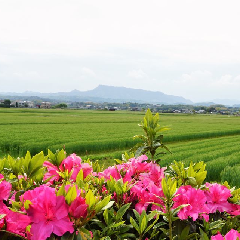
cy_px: 143
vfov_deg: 31.1
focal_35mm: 55
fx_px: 430
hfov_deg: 31.2
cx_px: 135
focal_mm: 23
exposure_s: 1/160
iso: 100
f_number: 11
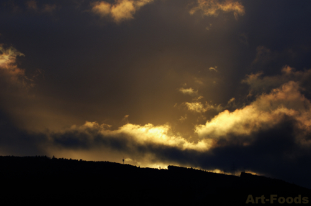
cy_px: 103
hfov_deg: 5.3
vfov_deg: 3.5
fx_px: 3365
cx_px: 156
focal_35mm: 390
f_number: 16
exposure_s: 1/50
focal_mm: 260
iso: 200
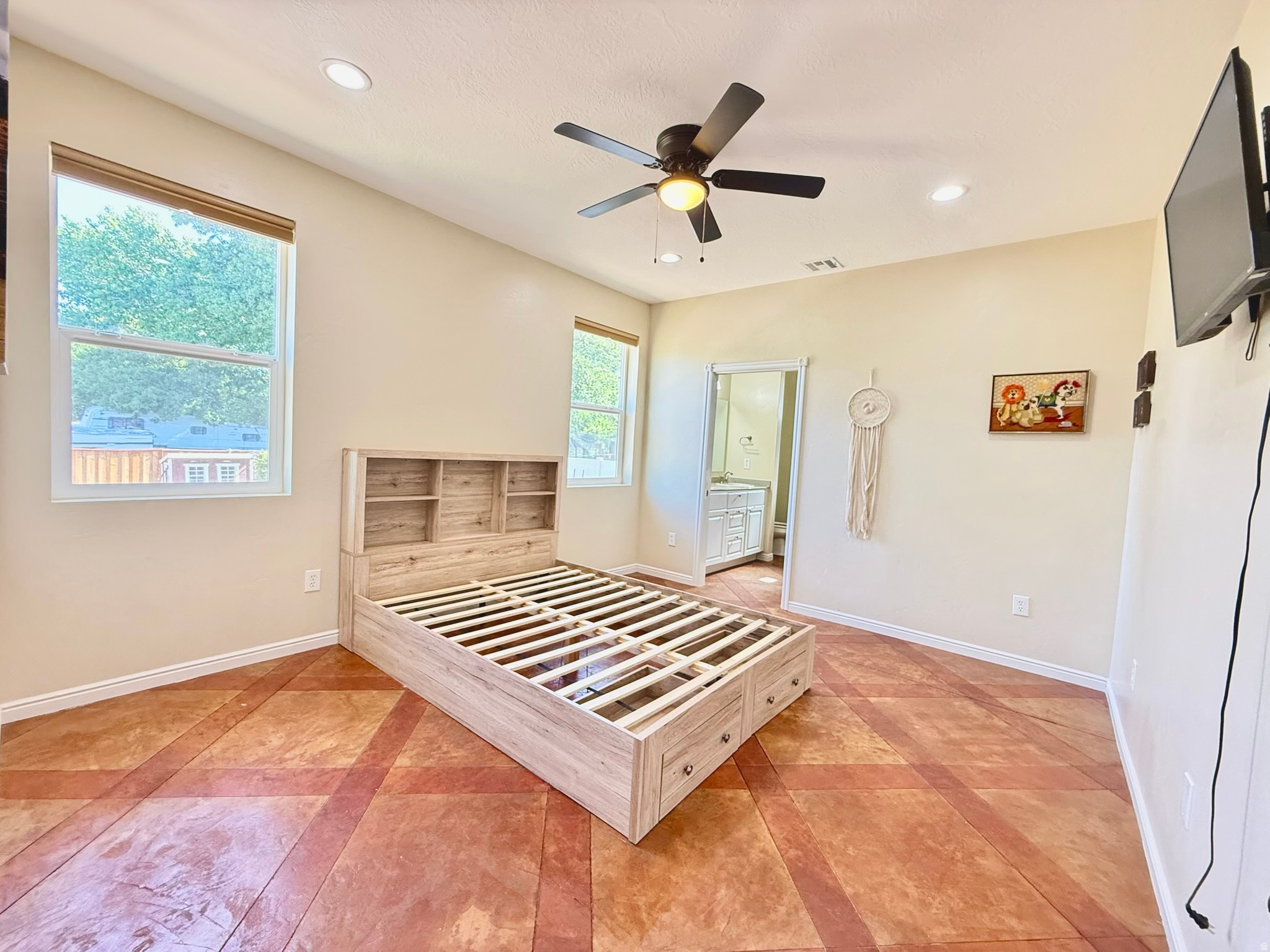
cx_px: 635
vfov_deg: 85.7
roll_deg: -4.2
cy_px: 476
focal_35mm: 14
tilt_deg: -2.9
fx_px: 514
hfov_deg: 102.1
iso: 400
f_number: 2.2
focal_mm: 2.22
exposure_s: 1/60
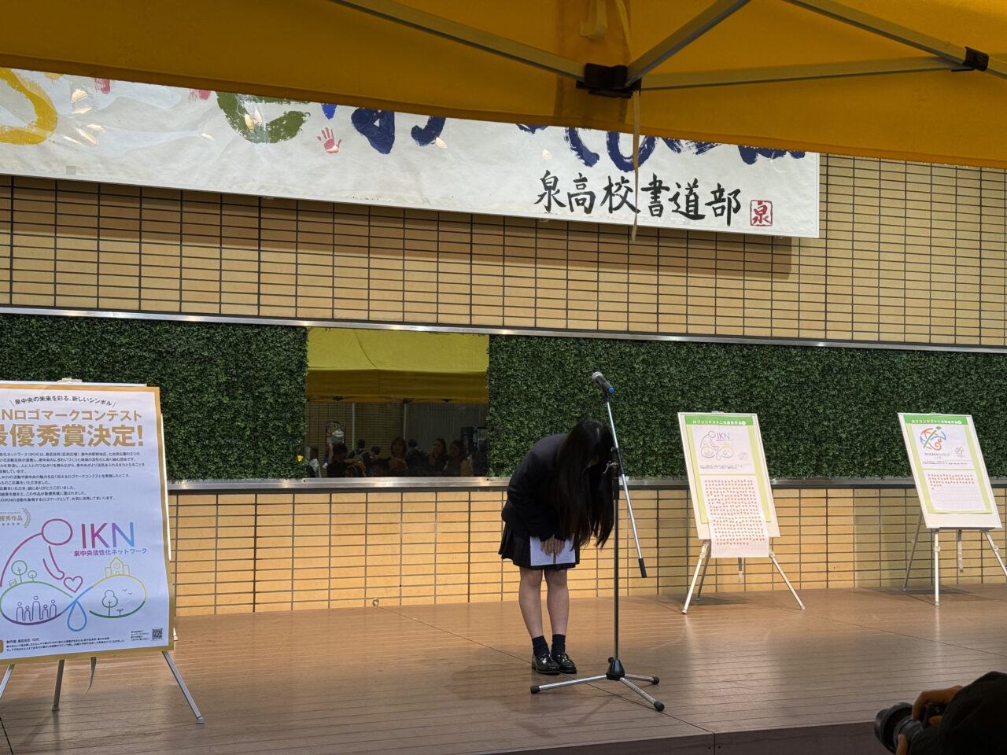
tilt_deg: +0.4
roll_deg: -1.9
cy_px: 378
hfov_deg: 39.7
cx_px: 504
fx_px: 1396
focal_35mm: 48
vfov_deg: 30.3
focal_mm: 6.76
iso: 100
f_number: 1.78
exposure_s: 1/100
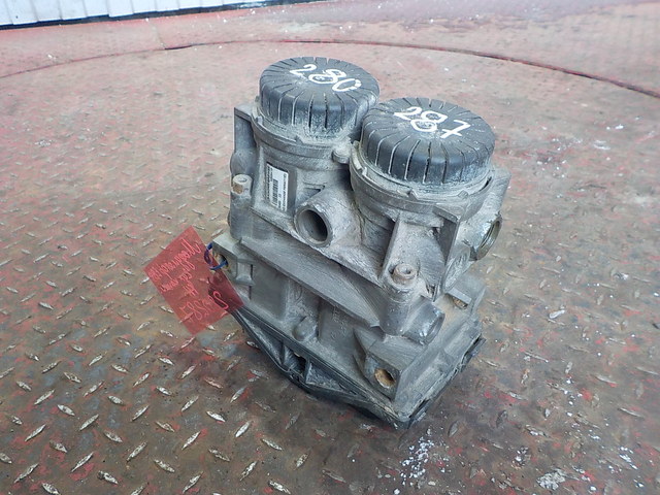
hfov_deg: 60.0
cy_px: 248
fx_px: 572
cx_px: 330
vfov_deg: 46.8
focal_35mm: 30
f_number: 3.3
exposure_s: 1/30
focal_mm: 4.1
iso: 250
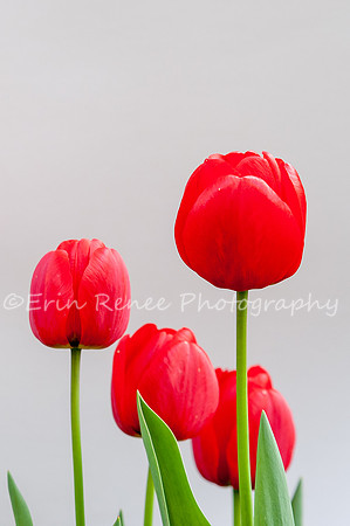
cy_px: 213
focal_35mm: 125
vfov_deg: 16.4
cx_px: -22
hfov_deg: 10.8
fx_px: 1828
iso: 400
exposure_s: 1/200
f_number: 5.6
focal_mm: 70
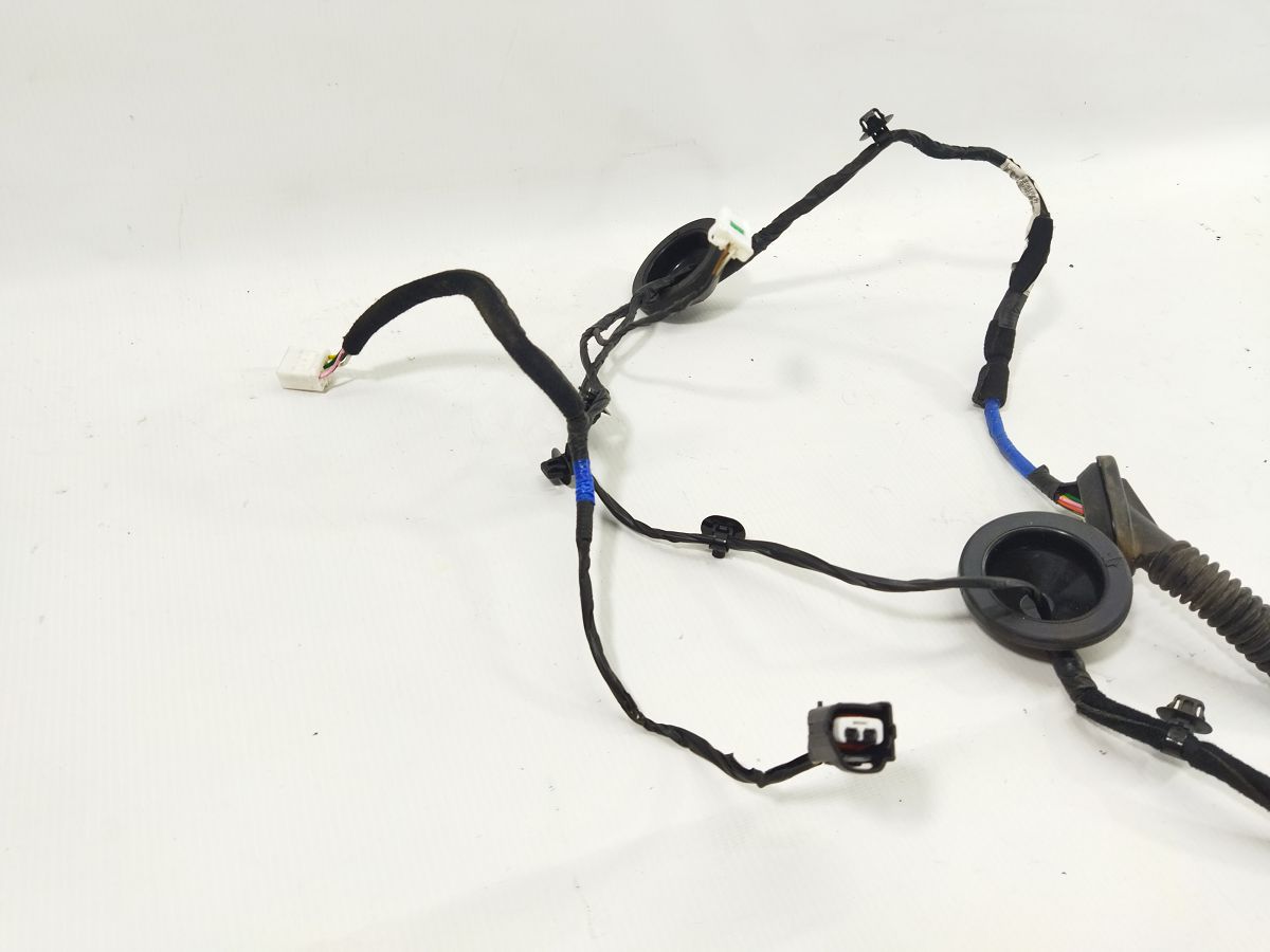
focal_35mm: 27
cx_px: 635
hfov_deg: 65.3
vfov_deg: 51.4
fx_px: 991
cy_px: 476
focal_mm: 4.71
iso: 128
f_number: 1.79
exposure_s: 1/100
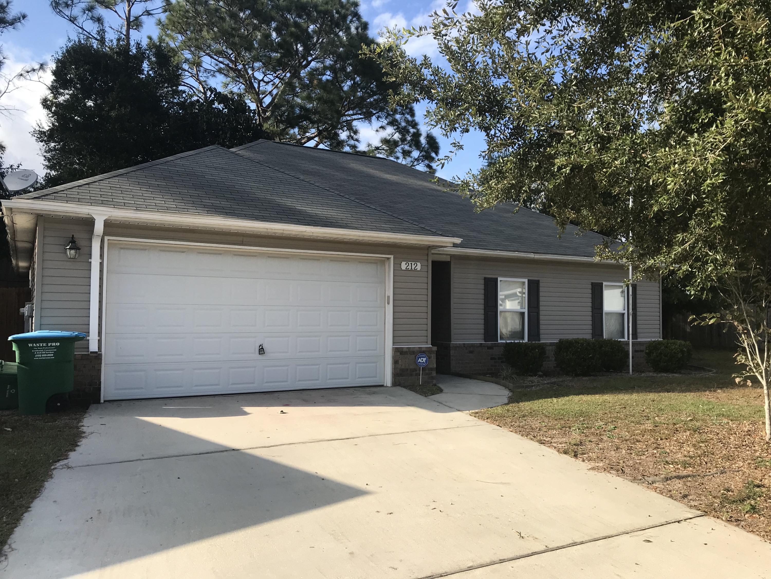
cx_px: 386
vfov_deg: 49.7
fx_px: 624
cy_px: 290
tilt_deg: +3.5
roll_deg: -0.6
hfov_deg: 63.4
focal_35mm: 28
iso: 20
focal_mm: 3.99
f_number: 1.8
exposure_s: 1/1451
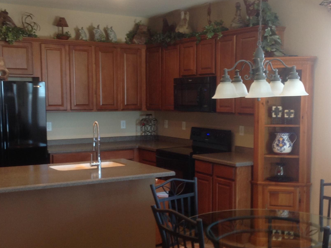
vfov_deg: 26.0
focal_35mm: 56
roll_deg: -0.3
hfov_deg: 34.4
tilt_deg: -5.5
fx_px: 535
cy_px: 154
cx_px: 165
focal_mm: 4.28
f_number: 2.4
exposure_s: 1/15
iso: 64
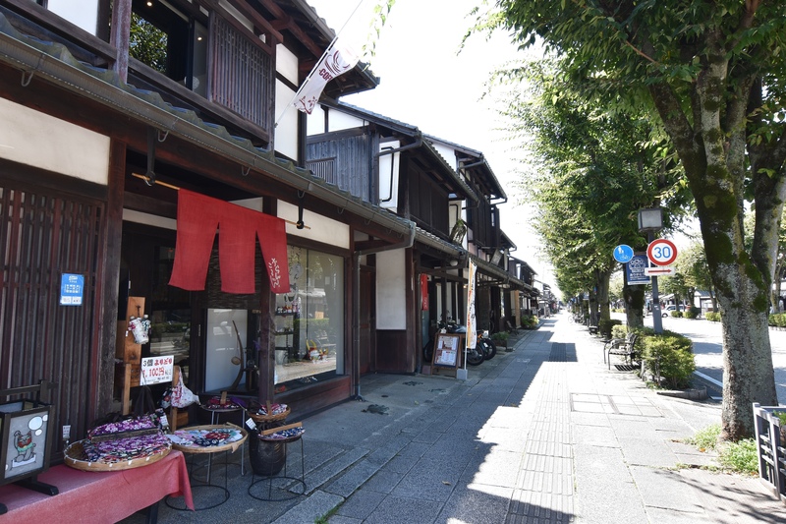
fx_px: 458
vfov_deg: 59.5
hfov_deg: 81.2
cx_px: 393
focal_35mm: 21
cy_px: 262
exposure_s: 1/60
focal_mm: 14
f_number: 11
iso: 250
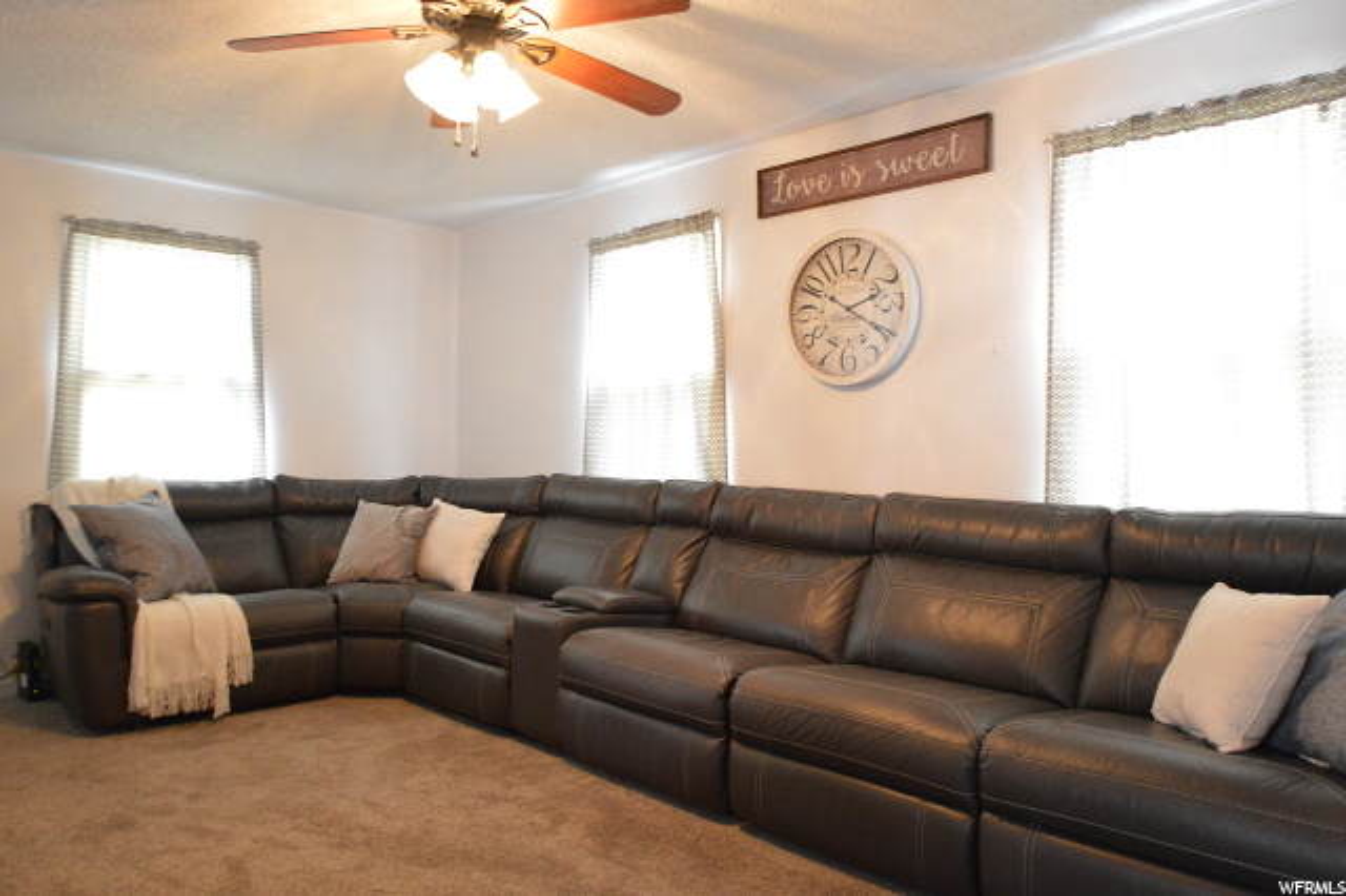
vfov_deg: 53.1
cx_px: 673
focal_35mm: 24
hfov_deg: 73.8
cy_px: 448
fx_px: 897
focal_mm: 16
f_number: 4
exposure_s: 1/40
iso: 3200
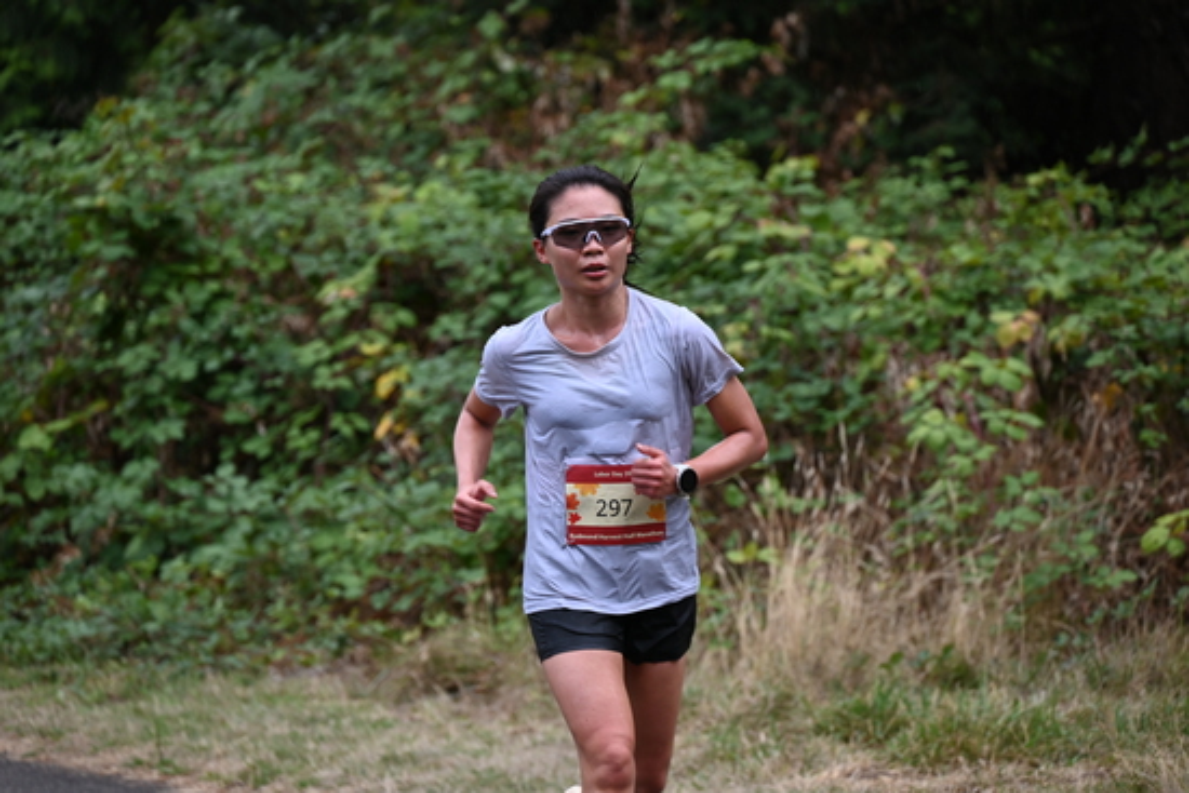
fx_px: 6607
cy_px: 396
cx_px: 594
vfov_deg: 6.9
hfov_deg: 10.3
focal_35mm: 200
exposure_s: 1/250
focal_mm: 200
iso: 450
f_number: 6.3
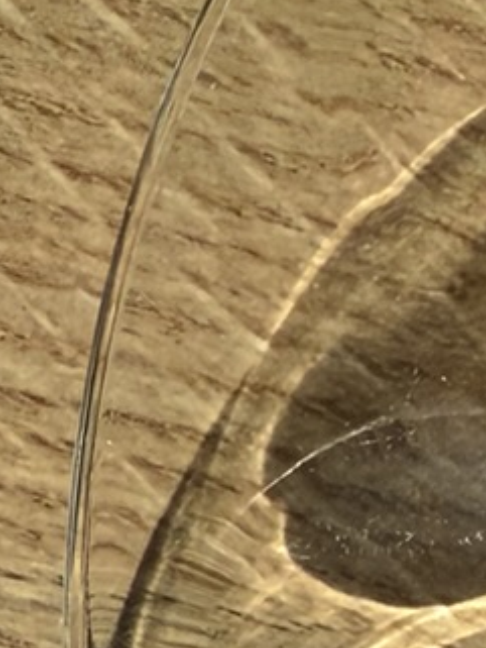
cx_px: 1531
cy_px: 787
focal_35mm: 153
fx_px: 2862
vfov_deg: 12.6
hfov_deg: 8.1
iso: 40
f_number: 2.2
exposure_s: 1/2053
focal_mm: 2.22
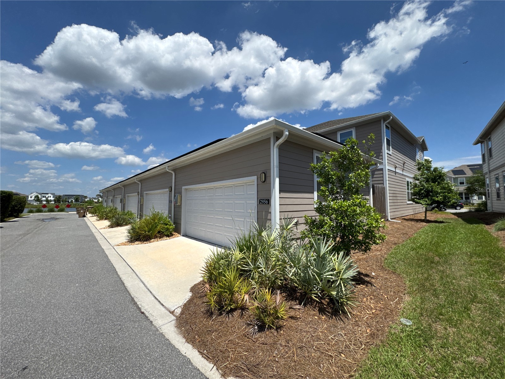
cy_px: 190
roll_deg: -0.3
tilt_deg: +2.8
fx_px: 204
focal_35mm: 14
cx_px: 252
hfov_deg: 102.1
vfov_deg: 85.7
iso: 40
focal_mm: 2.22
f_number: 2.2
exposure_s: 1/2208
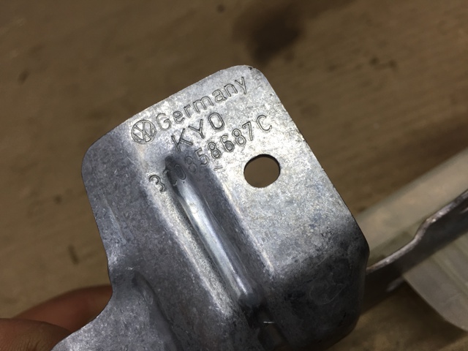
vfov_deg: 48.2
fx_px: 392
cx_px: 234
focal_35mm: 29
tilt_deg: -46.9
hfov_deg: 61.7
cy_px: 176
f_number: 2.2
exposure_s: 1/100
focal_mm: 4.15
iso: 50
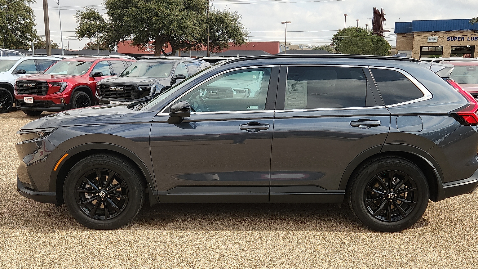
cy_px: 155
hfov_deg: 71.9
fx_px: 330
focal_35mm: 26
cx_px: 246
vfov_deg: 44.2
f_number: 1.8
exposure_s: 1/1111
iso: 50
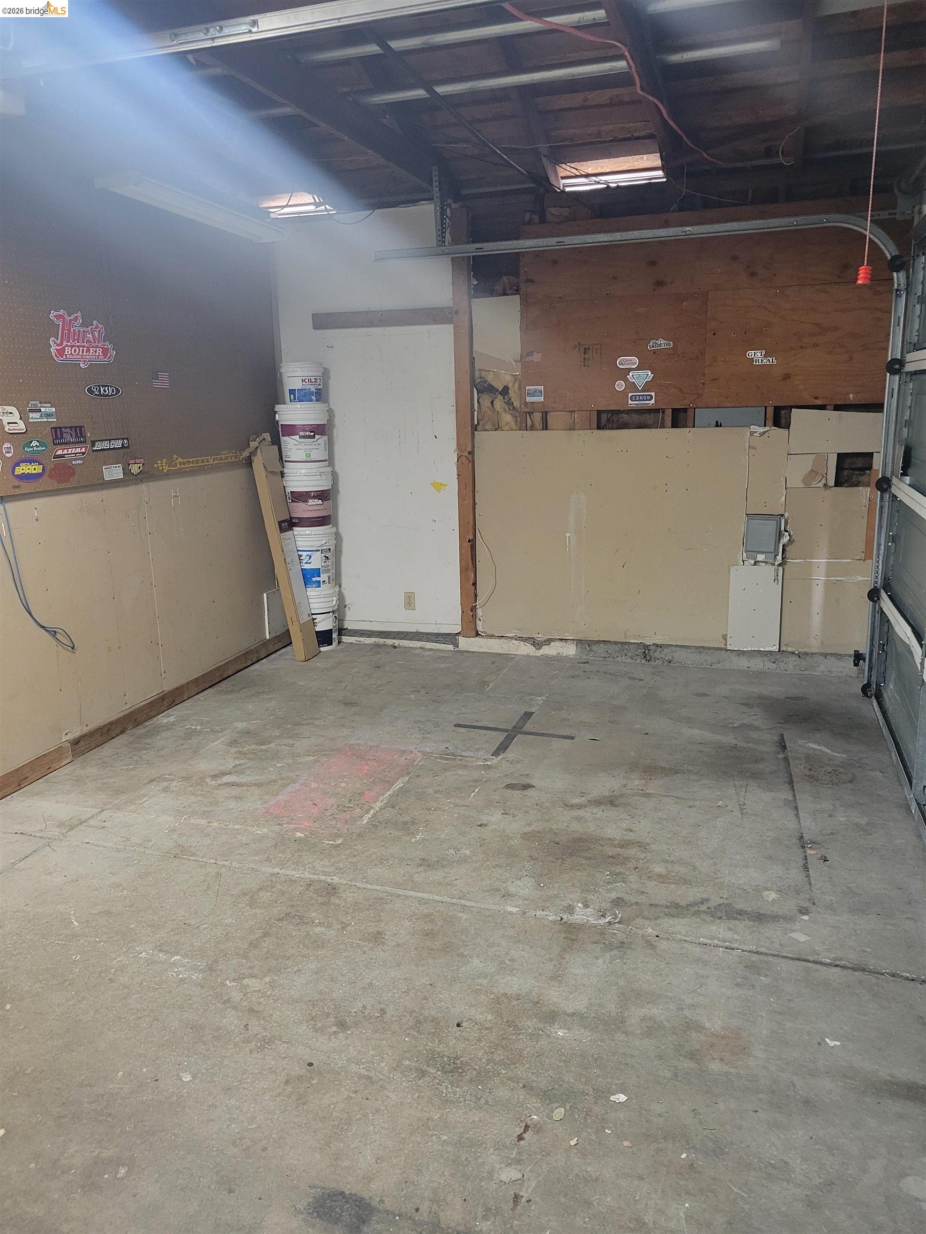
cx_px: 463
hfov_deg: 53.1
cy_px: 617
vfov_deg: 67.3
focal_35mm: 26
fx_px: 927
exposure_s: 1/40
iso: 400
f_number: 1.8
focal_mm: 5.4
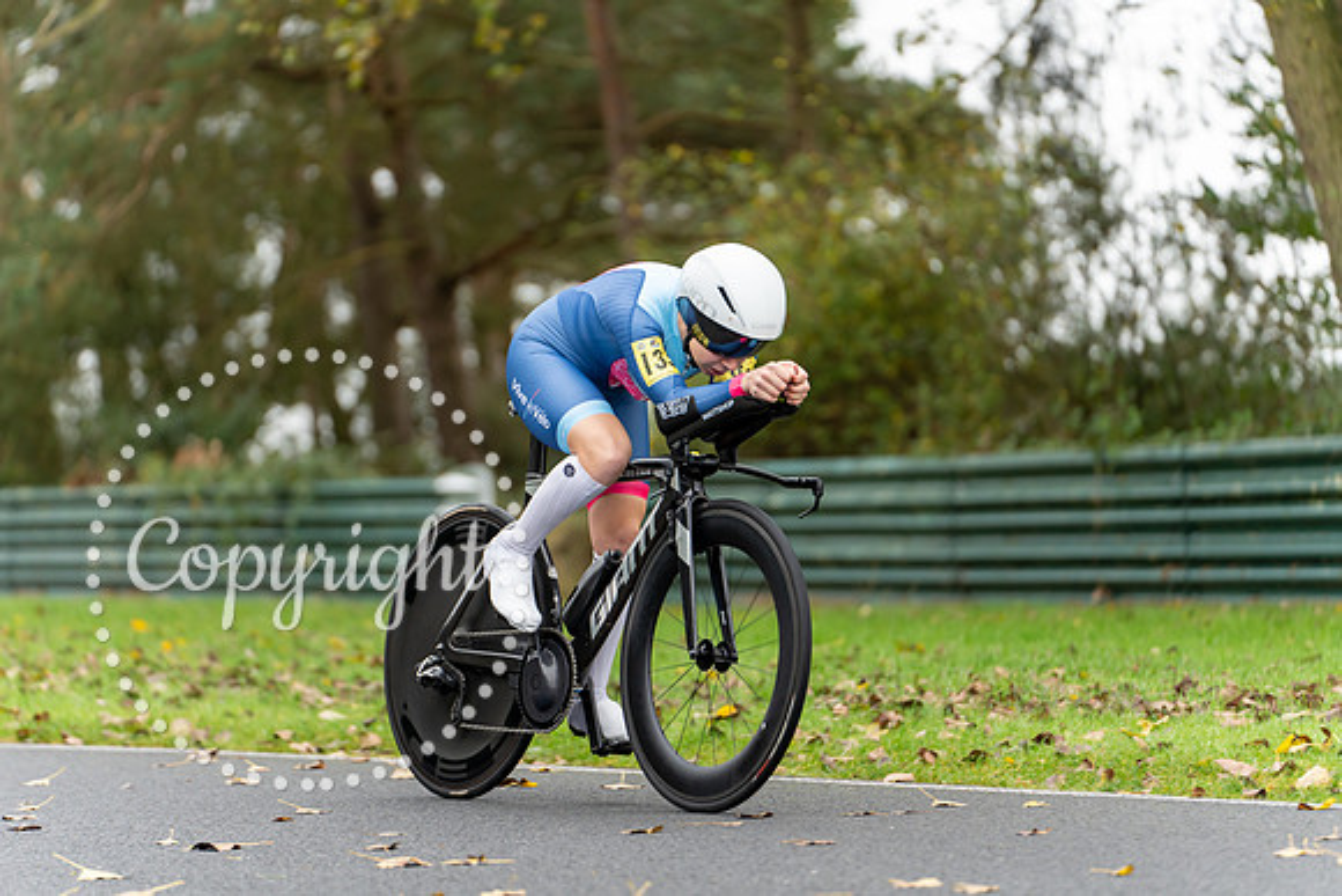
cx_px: 671
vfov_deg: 8.7
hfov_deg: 13.1
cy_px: 448
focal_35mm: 157
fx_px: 5854
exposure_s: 1/1000
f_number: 2.8
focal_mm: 157
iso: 800
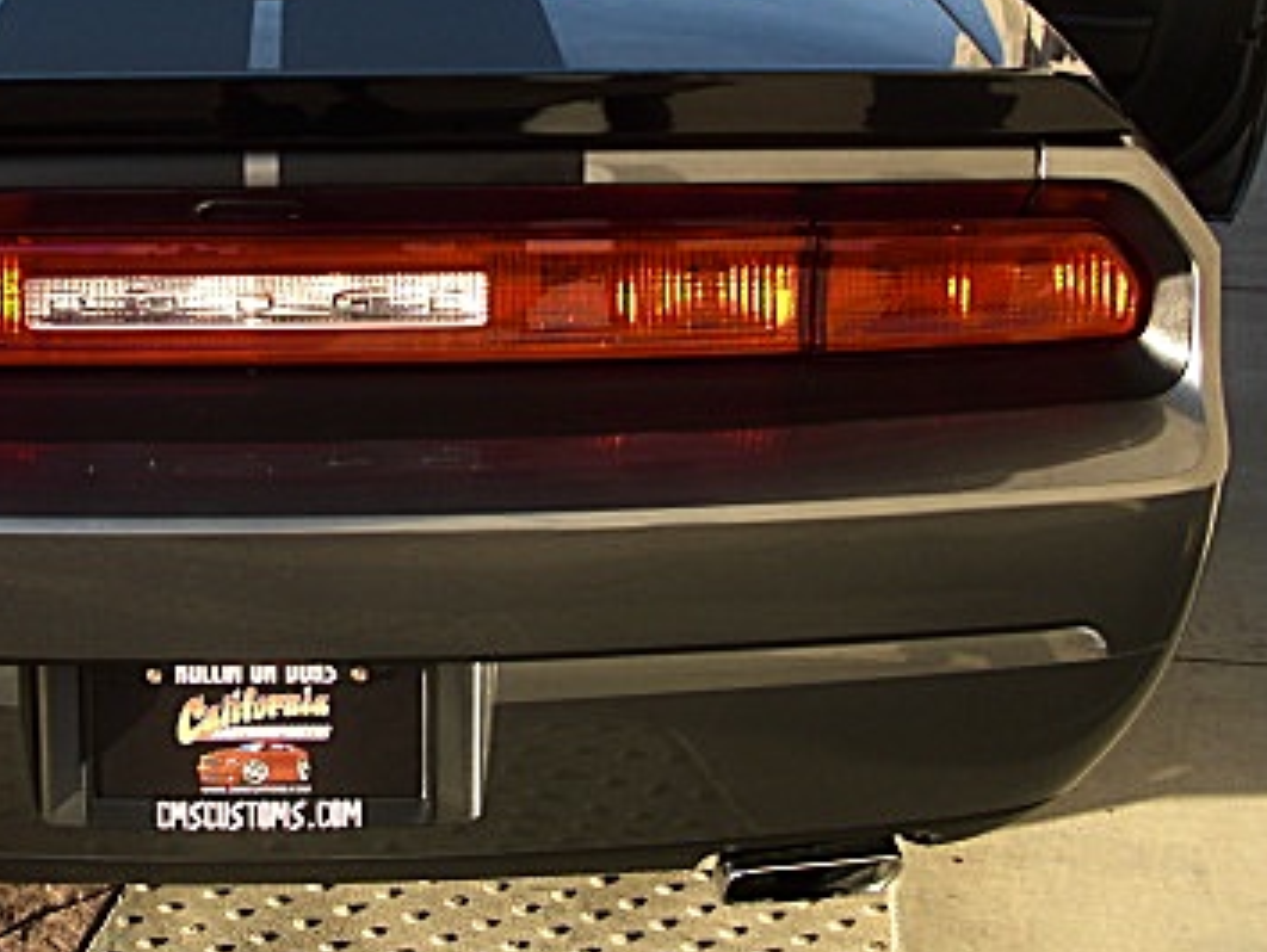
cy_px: 236
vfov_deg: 22.4
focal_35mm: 65
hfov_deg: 29.3
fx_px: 2381
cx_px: 304
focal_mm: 6.3
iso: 50
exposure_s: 1/250
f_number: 2.8
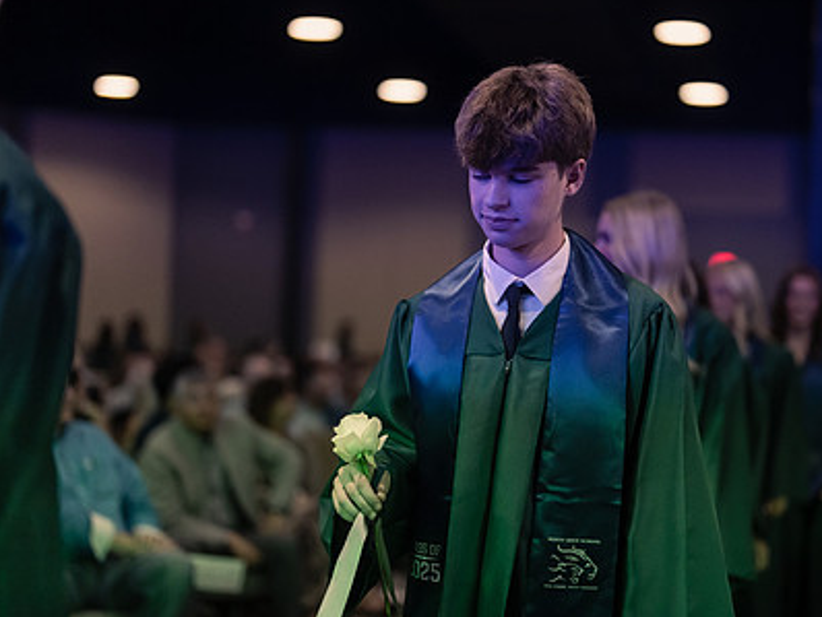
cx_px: 531
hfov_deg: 25.5
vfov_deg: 19.4
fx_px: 1806
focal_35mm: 76
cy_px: 287
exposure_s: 1/500
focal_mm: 50
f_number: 1.2
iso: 1250
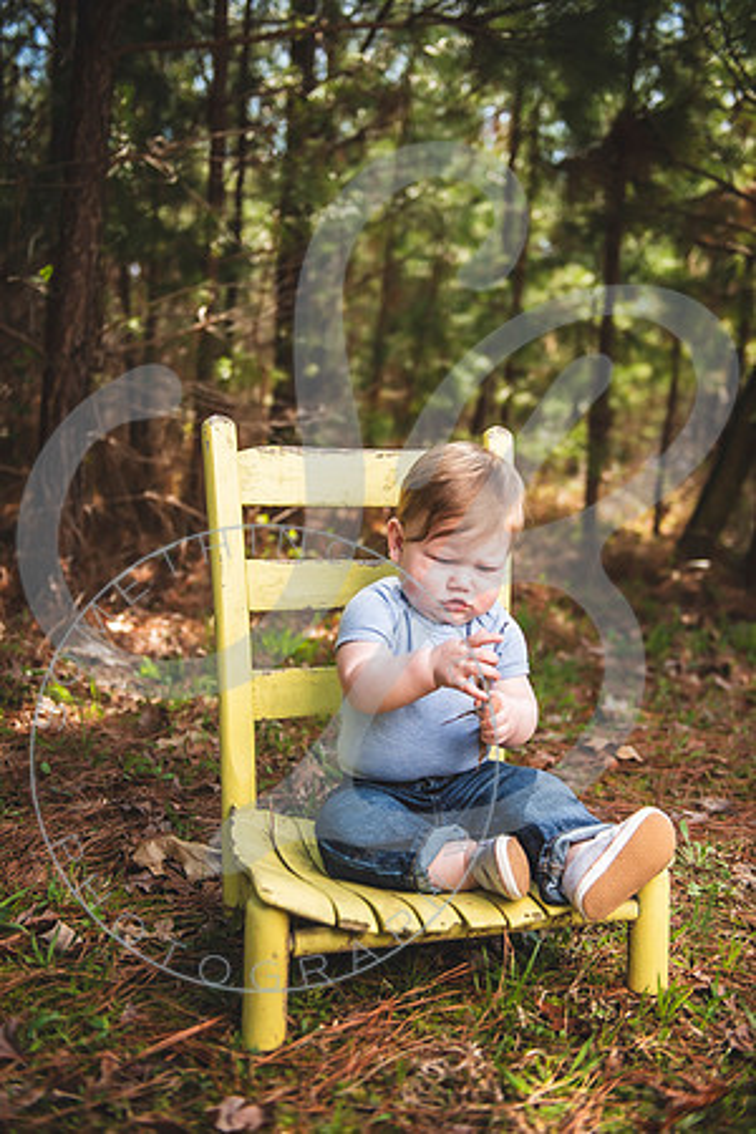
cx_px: 378
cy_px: 567
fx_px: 1102
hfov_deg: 37.9
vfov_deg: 54.4
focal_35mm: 35
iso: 100
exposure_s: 1/640
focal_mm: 35
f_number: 2.8
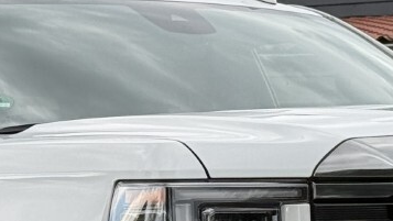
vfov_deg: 5.7
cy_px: 268
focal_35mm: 211
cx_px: 190
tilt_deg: -0.6
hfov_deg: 10.2
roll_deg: +0.0
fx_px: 2199
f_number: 1.78
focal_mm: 6.76
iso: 64
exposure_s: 1/786
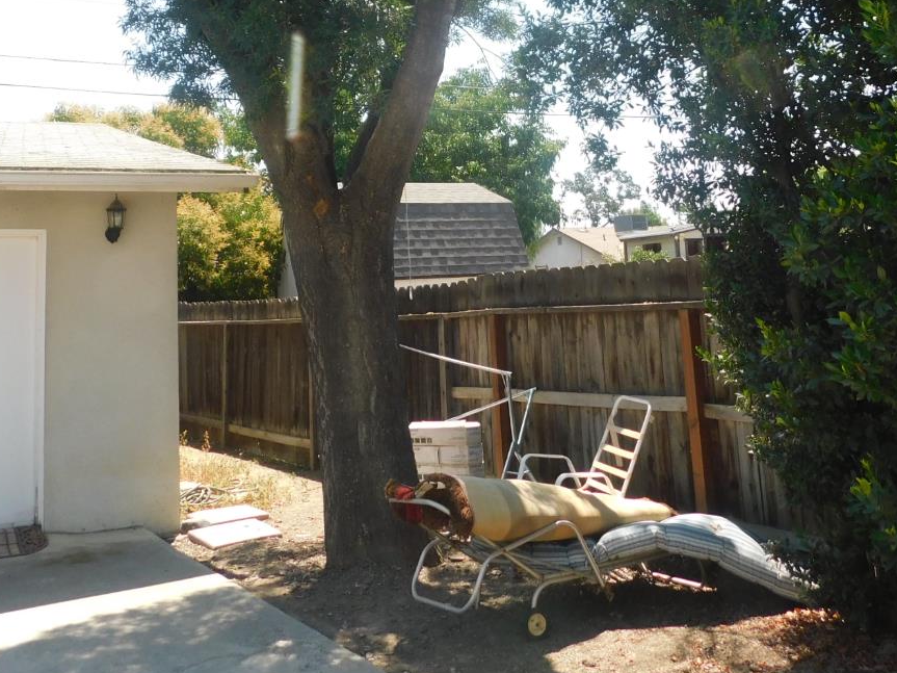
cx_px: 466
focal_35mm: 40
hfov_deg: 46.8
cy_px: 115
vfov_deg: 34.6
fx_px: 1036
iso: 125
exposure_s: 1/500
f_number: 3
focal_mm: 4
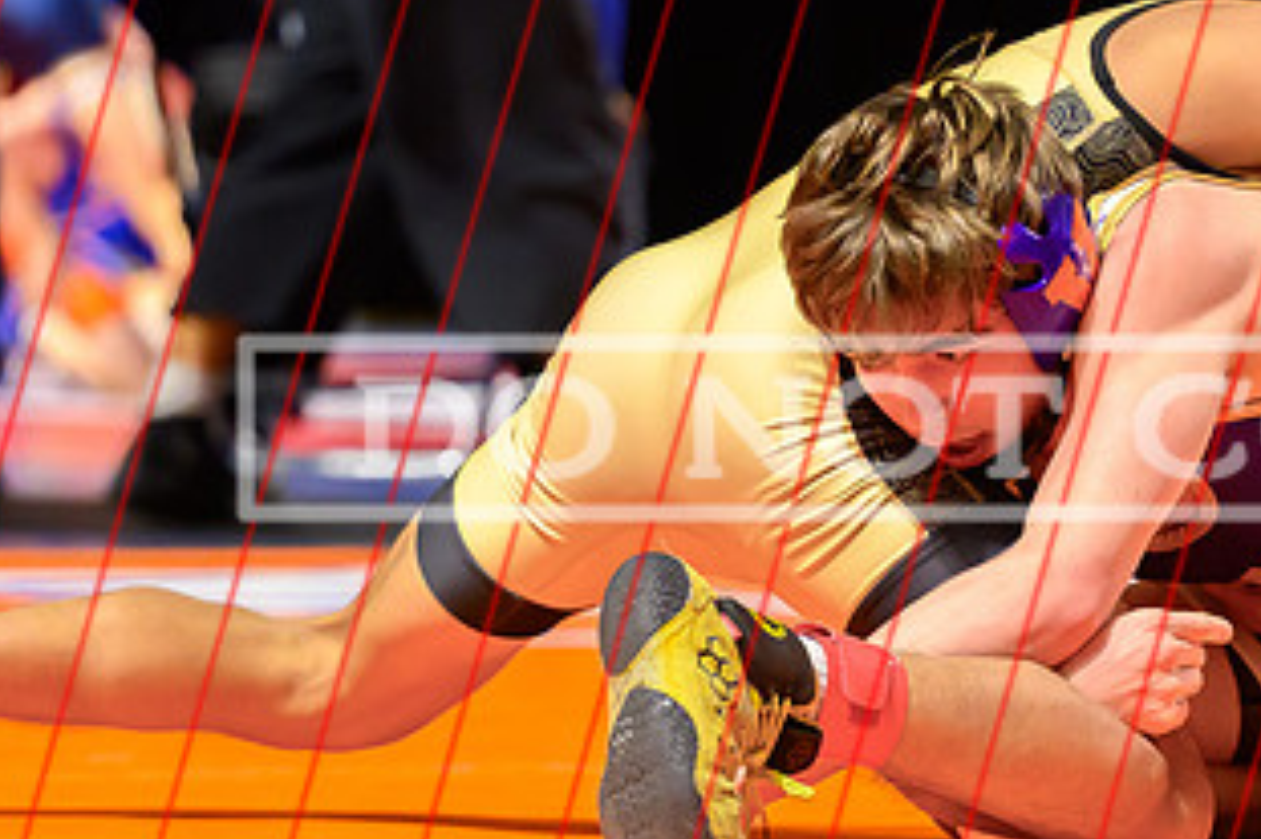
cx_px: 1132
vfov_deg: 4.6
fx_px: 10467
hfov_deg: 6.9
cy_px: 527
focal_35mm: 299
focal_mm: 110
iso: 4000
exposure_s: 1/800
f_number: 2.8
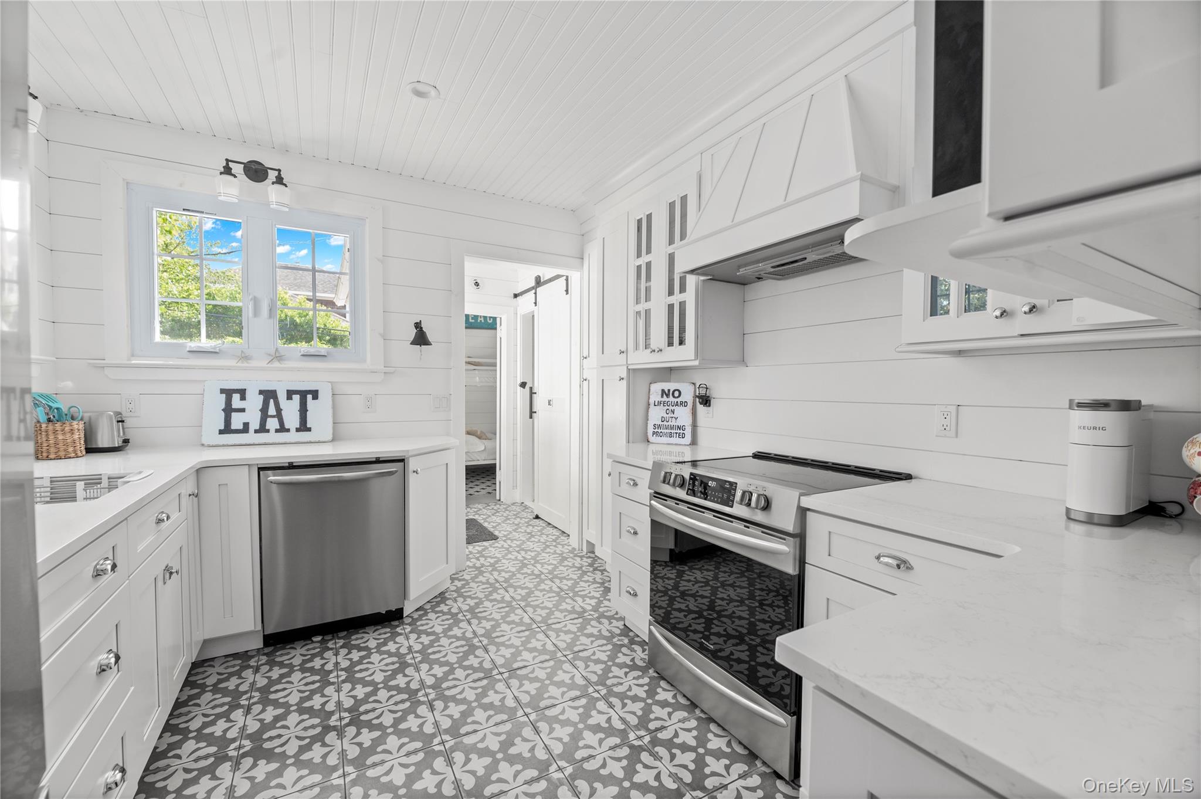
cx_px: 600
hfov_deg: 104.3
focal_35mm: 14
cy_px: 400
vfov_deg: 81.1
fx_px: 467
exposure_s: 1/10
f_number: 7.1
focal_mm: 14
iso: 320
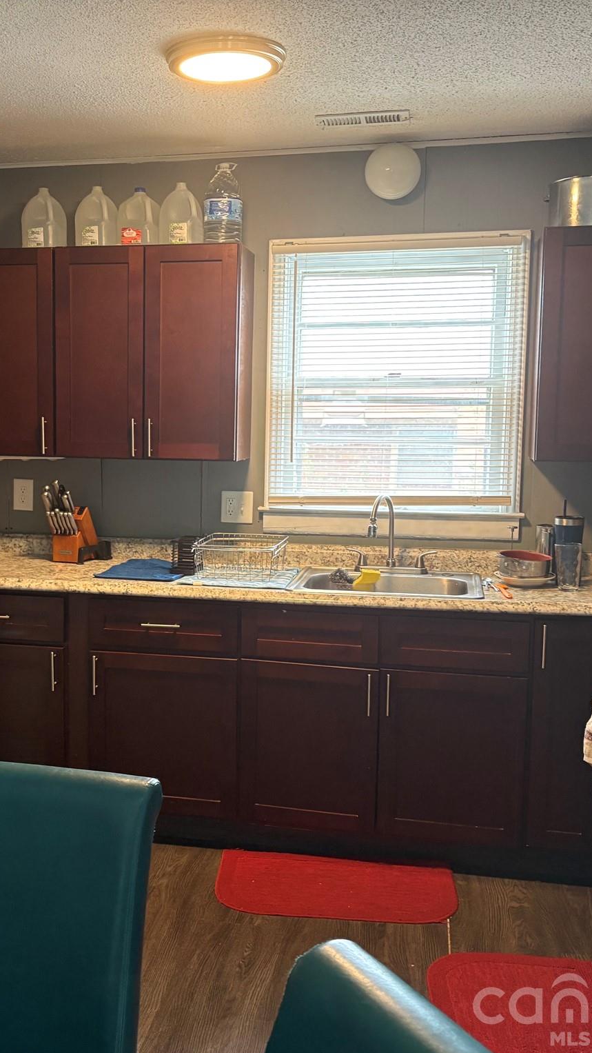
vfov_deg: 52.8
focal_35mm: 38
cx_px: 182
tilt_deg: -6.3
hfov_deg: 30.9
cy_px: 528
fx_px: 1060
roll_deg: -0.3
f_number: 1.6
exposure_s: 1/60
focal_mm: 5.96
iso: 200
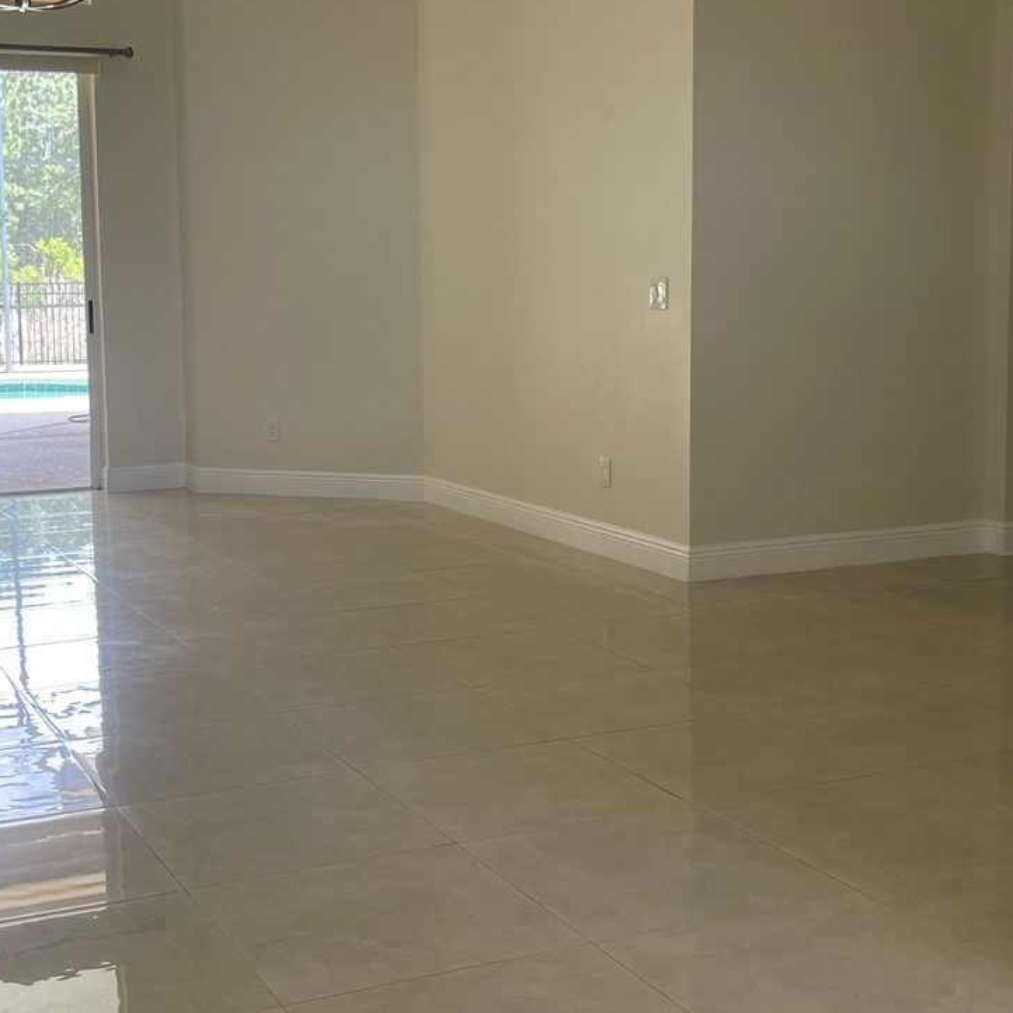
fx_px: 1622
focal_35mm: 49
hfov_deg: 34.7
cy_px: 455
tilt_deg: -6.4
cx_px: 457
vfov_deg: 34.6
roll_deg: -0.4
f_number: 1.6
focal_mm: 5.1
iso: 64
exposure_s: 1/121
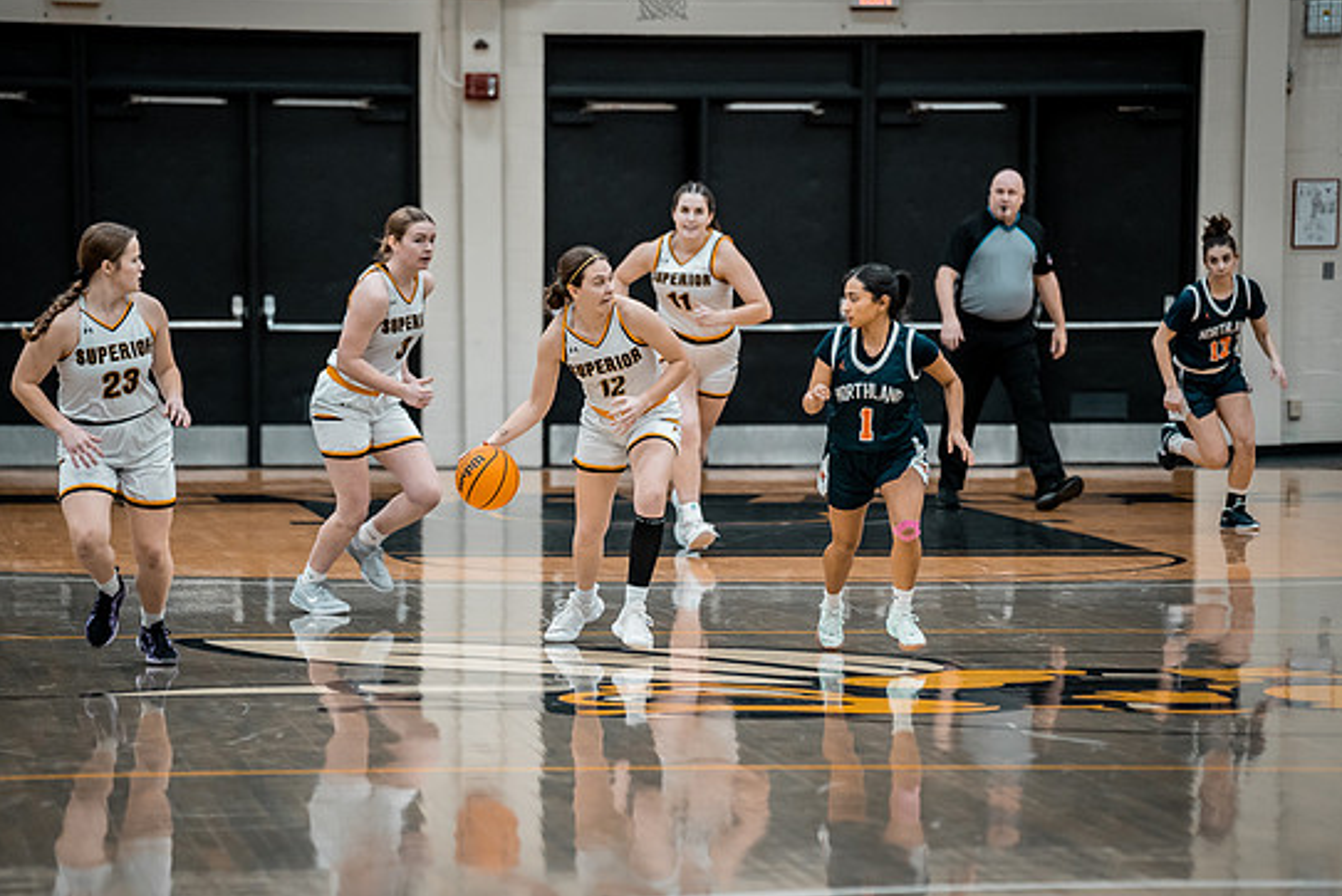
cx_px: 631
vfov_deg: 7.9
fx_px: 6452
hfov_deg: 11.9
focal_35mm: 173
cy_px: 487
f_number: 2.8
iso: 2500
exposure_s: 1/640
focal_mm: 143
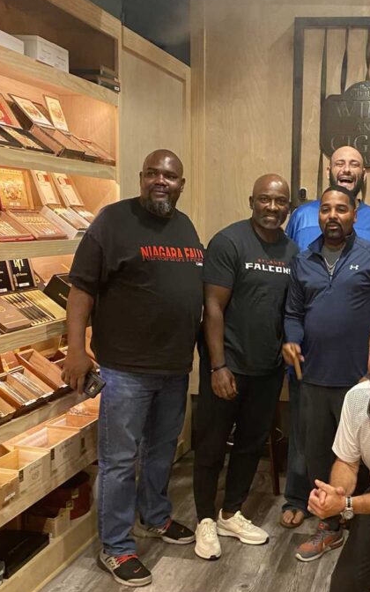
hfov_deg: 29.3
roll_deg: -2.5
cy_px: 332
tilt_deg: -8.7
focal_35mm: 42
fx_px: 678
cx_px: 332
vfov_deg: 47.1
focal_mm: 4.25
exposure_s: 1/30
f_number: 1.8
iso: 640
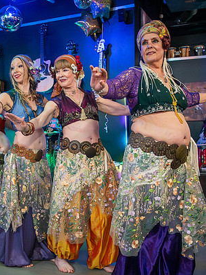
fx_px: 333
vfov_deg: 44.6
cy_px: 164
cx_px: 61
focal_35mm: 42
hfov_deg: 33.9
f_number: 4
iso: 32000
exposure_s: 1/400
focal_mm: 24
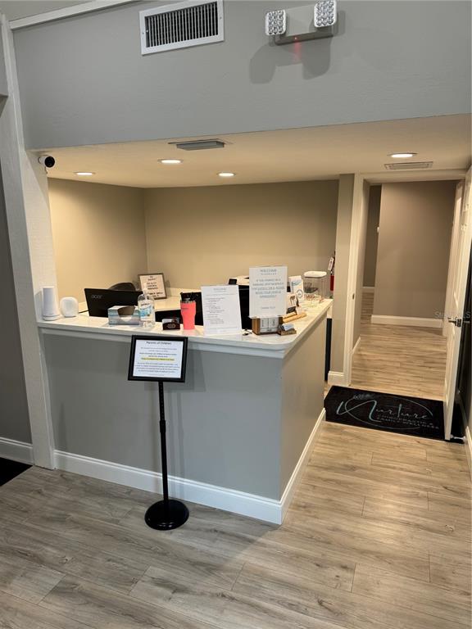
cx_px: 236
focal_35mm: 24
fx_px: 436
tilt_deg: -11.8
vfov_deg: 71.6
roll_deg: -0.2
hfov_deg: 56.8
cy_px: 314
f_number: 1.78
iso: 125
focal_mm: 6.86
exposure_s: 1/60
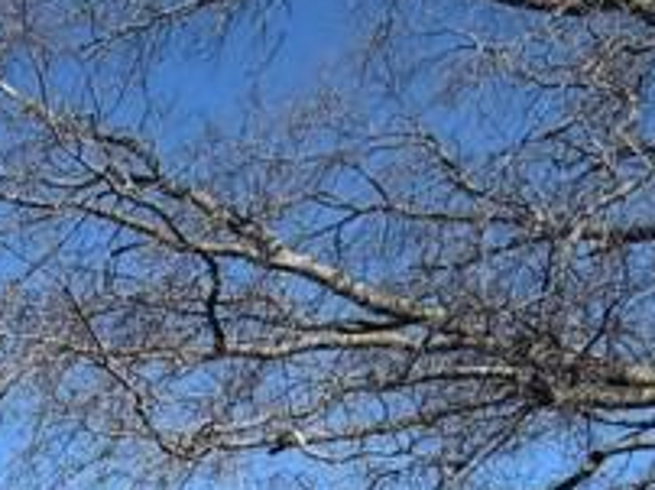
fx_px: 1342
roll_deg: -1.4
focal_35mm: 71
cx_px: -305
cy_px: 918
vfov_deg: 16.7
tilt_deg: +2.0
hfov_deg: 22.8
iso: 25
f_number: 2.2
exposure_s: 1/770
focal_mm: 2.22
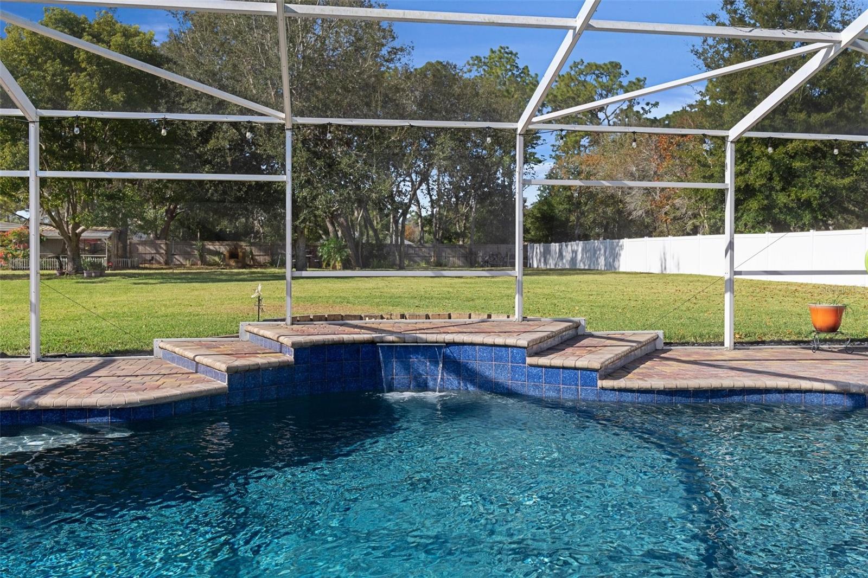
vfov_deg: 43.6
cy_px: 289
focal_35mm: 30
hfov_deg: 61.9
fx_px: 723
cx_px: 434
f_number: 8
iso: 320
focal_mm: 20
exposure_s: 1/160
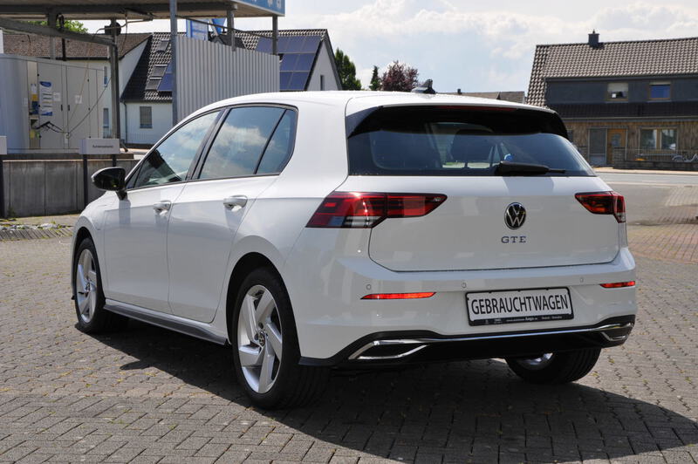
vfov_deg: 23.7
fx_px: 1104
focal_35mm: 57
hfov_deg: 35.1
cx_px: 349
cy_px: 232
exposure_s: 1/200
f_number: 13
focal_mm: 38
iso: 200
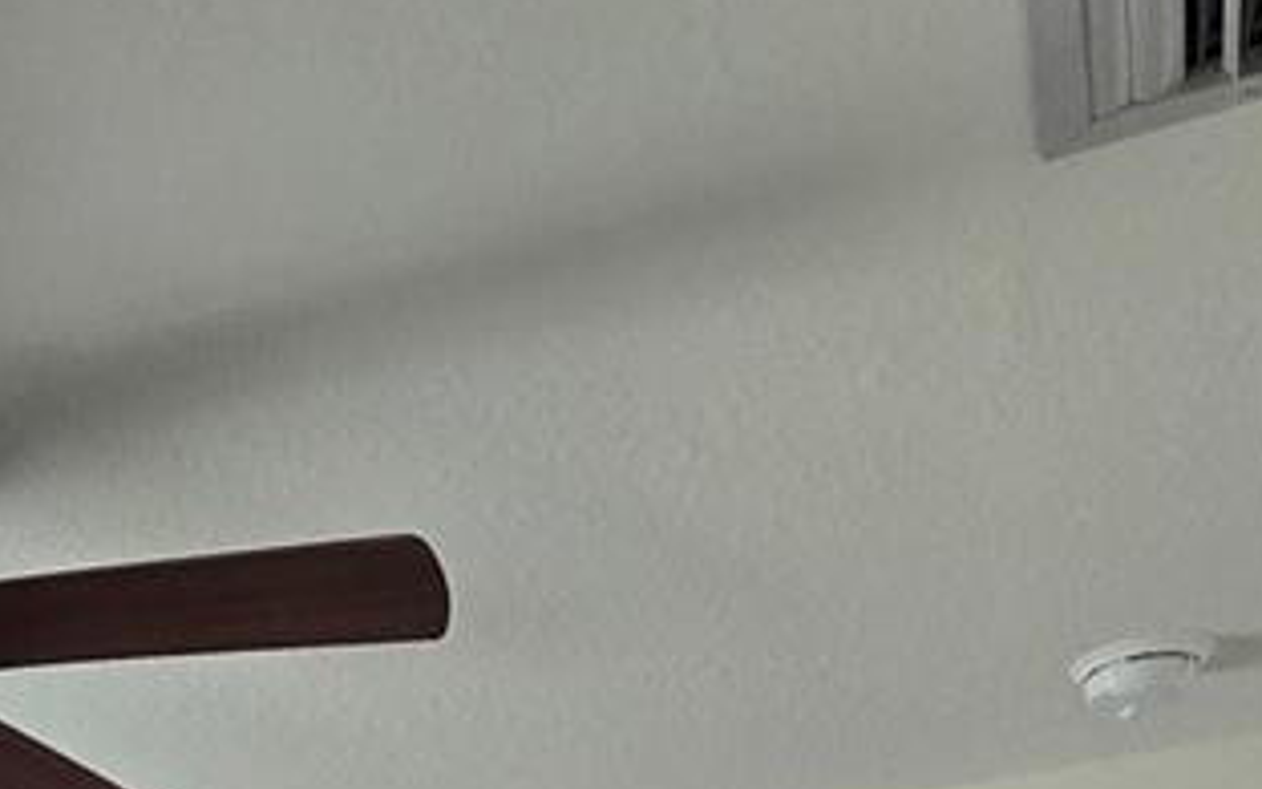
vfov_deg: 15.5
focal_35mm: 53
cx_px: -129
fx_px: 1823
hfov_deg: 33.3
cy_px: 1821
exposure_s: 1/60
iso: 100
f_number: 2.2
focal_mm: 2.2
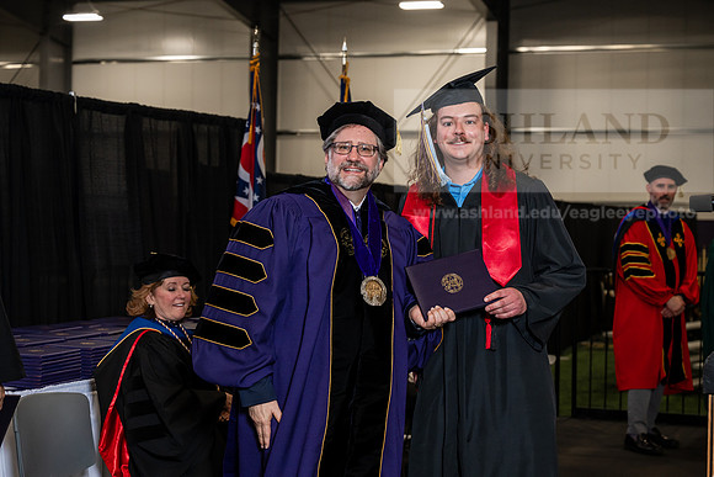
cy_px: 238
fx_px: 1389
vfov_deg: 19.5
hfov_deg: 28.8
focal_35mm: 70
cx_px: 357
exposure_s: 1/200
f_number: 5
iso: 1250
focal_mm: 70
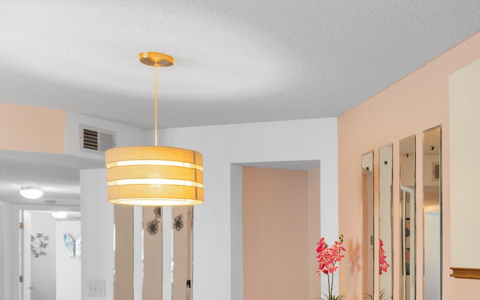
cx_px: 451
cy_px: 250
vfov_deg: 30.3
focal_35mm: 41
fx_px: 536
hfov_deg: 43.2
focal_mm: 14
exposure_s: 1/3
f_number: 5
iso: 100
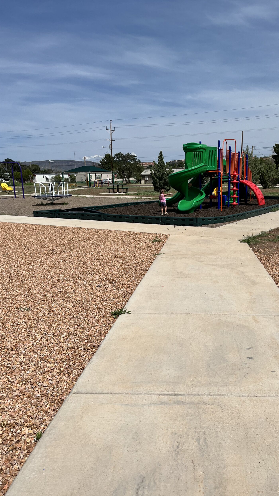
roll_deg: +1.7
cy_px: 248
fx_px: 381
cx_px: 178
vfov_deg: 66.1
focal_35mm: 29
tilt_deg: -11.4
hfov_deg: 39.8
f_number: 1.6
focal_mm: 5.1
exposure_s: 1/7874
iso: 50
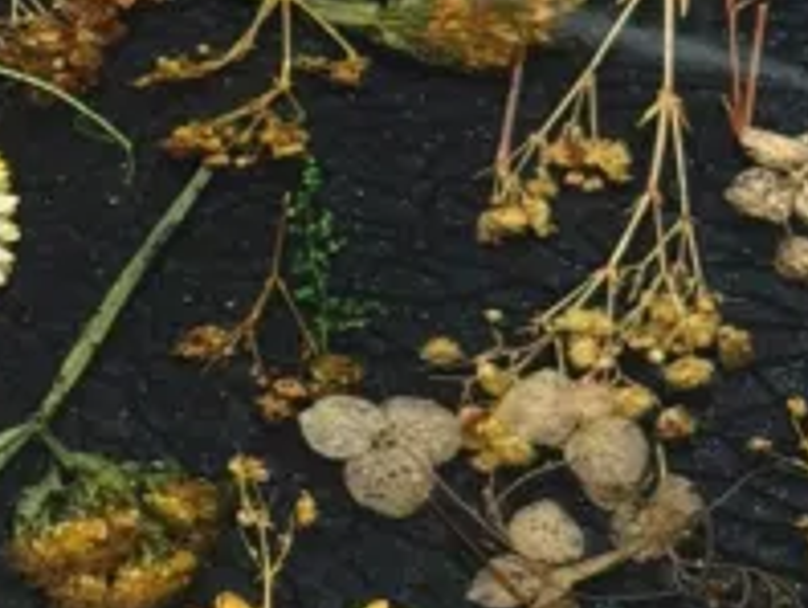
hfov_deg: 12.4
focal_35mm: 155
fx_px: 3622
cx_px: -192
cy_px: 322
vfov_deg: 9.6
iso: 250
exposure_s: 1/100
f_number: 1.78
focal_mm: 6.76
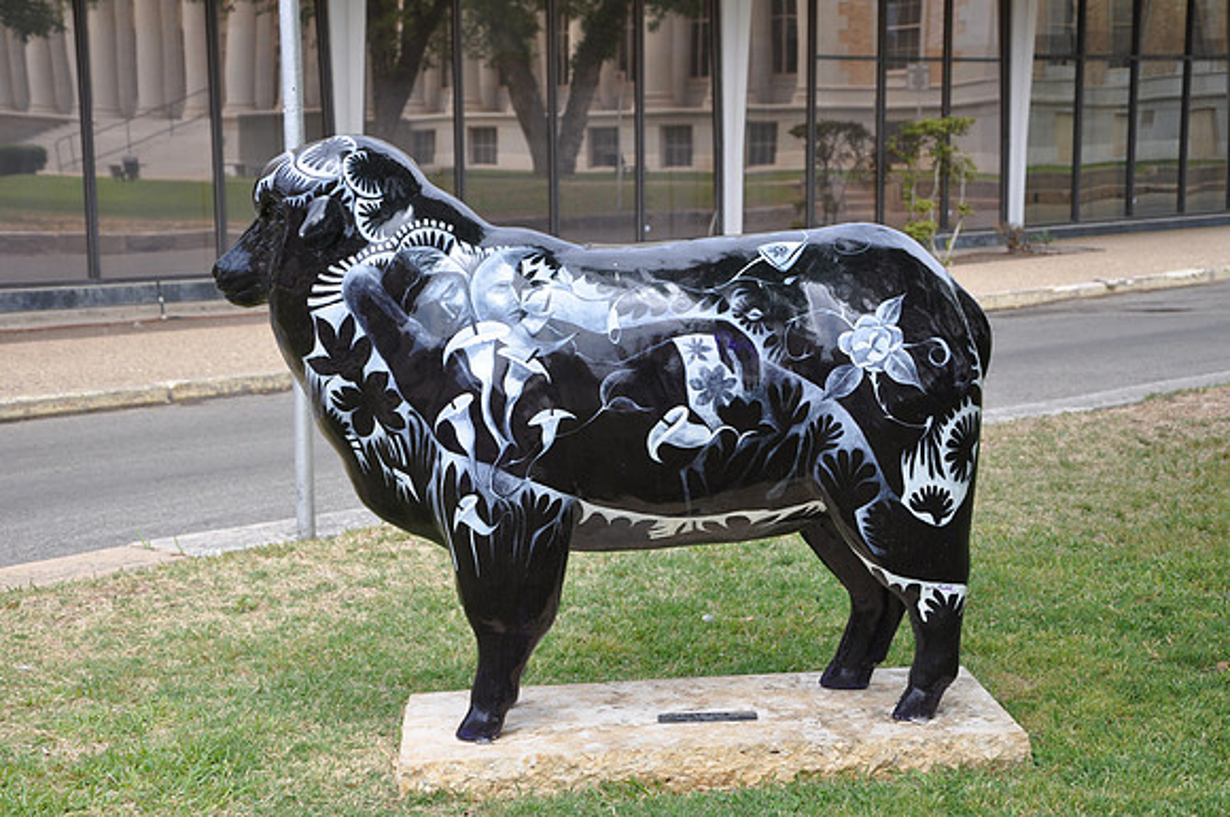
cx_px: 615
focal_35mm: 68
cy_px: 408
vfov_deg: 20.1
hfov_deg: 29.9
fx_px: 2303
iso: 200
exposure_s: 1/200
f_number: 7.1
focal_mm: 45
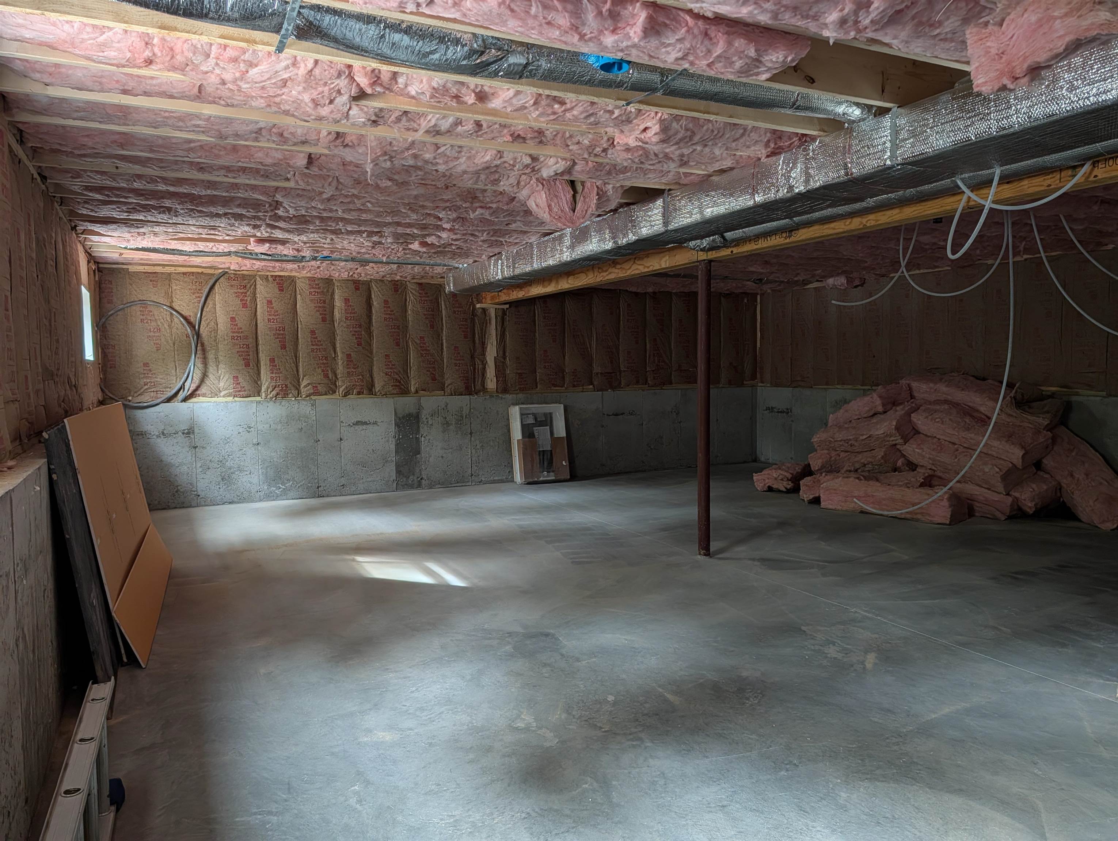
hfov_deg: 71.5
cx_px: 559
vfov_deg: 56.9
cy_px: 420
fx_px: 776
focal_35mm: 24
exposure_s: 1/48.9
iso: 41
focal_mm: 6.9
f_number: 1.68
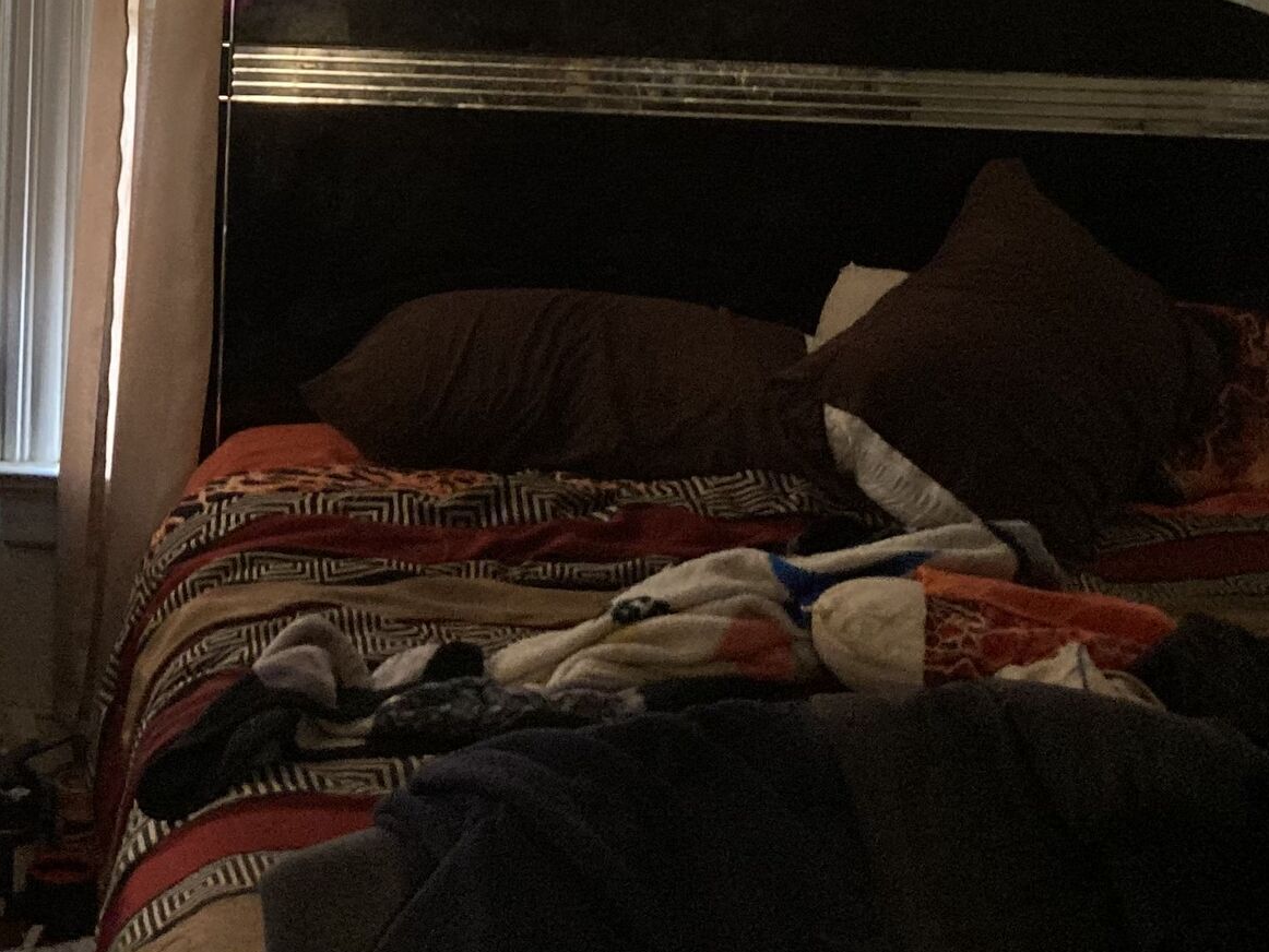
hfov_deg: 25.8
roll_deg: -1.6
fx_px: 2713
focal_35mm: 74
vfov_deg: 18.8
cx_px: 226
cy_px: -193
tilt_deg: +2.2
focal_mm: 3.99
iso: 320
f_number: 1.8
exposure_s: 1/30
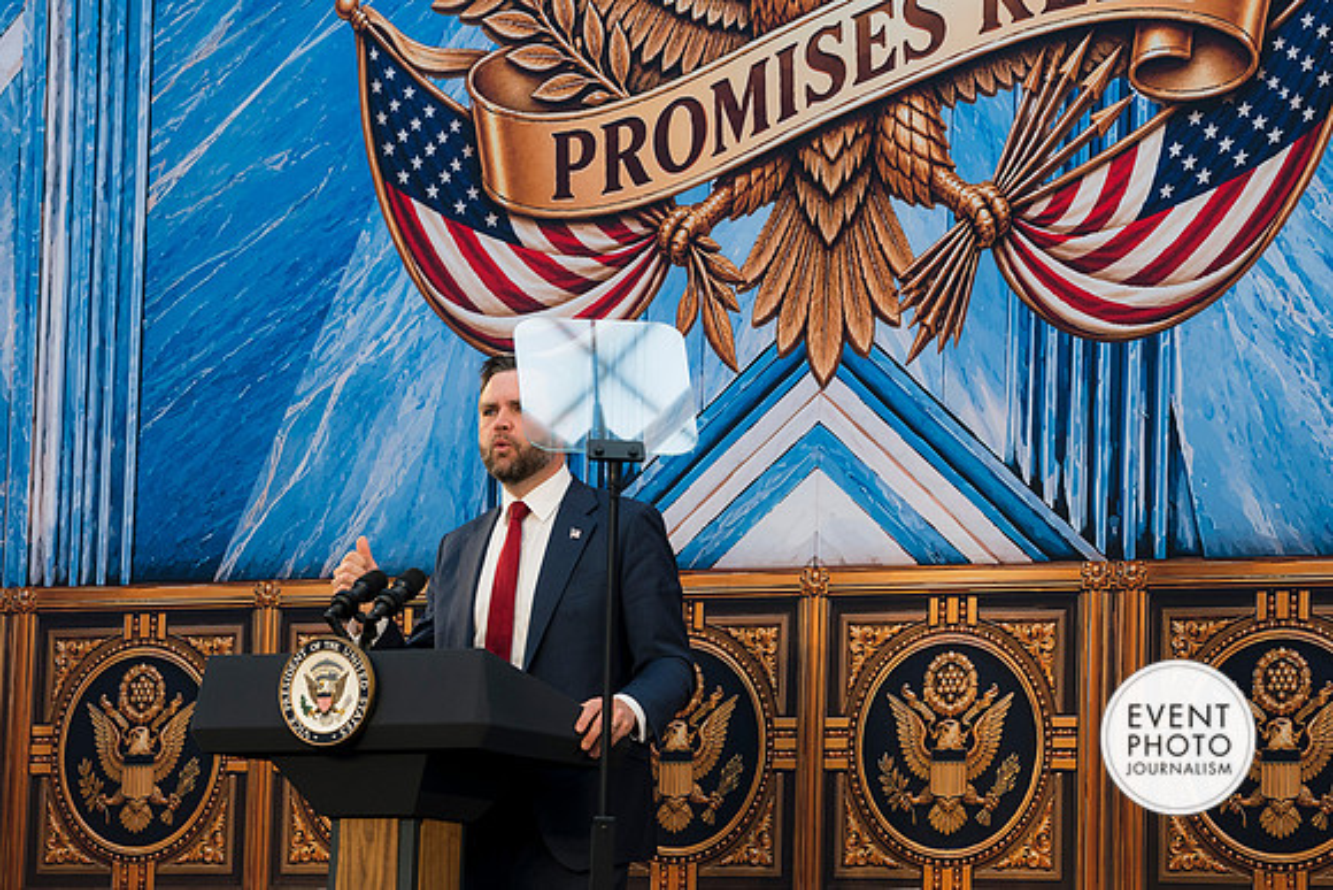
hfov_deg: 14.2
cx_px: 666
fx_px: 5333
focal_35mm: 144
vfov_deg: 9.5
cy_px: 445
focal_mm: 96
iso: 250
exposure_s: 1/160
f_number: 4
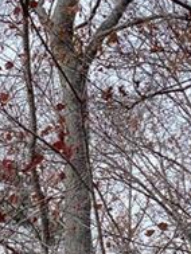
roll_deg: -1.6
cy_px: 454
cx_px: -5
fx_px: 1551
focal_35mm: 211
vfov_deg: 9.0
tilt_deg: +2.1
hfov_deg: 7.0
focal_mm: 6
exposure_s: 1/326
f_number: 2.4
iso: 16
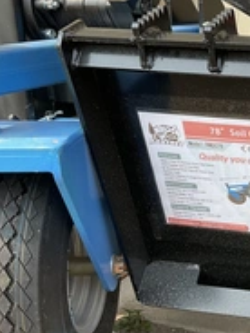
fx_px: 607
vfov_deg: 30.7
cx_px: 344
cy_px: 183
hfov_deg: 20.7
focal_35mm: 63
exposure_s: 1/389
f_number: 1.8
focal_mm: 3
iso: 25
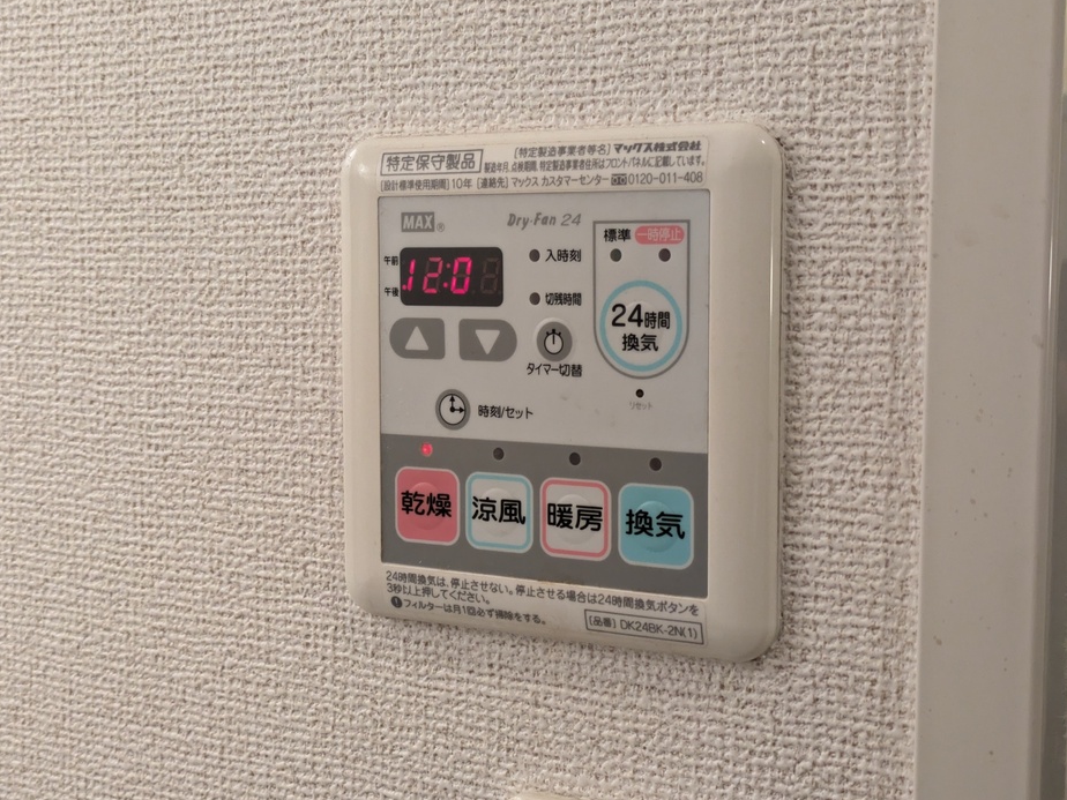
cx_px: 516
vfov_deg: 27.5
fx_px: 1634
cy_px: 391
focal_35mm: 53
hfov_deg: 36.2
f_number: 1.89
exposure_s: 1/120
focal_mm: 5.43
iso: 332
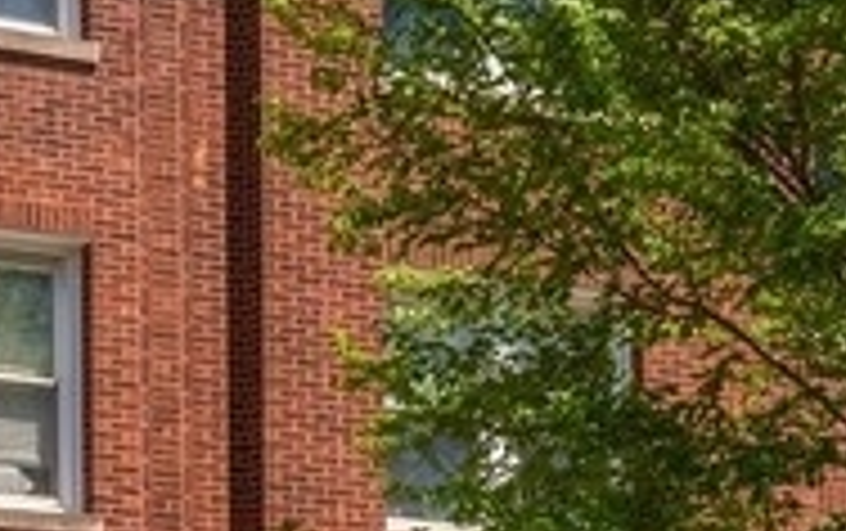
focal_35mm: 146
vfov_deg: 9.0
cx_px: 153
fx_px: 3370
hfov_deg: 14.2
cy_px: 387
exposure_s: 1/640
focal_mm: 30
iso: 200
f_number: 8
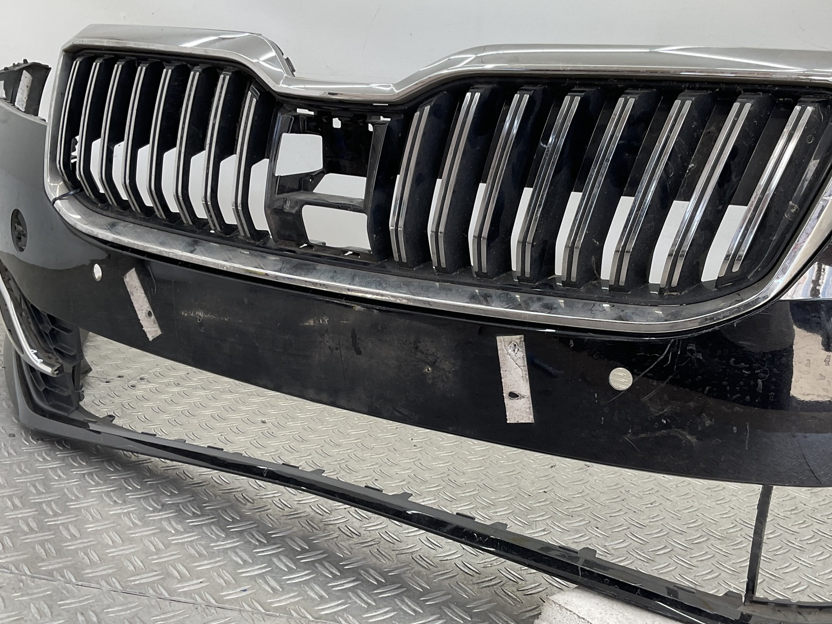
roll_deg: -6.4
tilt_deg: -13.8
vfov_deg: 37.7
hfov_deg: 48.9
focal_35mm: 38
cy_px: 341
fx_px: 913
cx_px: 449
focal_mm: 3
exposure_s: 1/100
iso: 20
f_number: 1.8
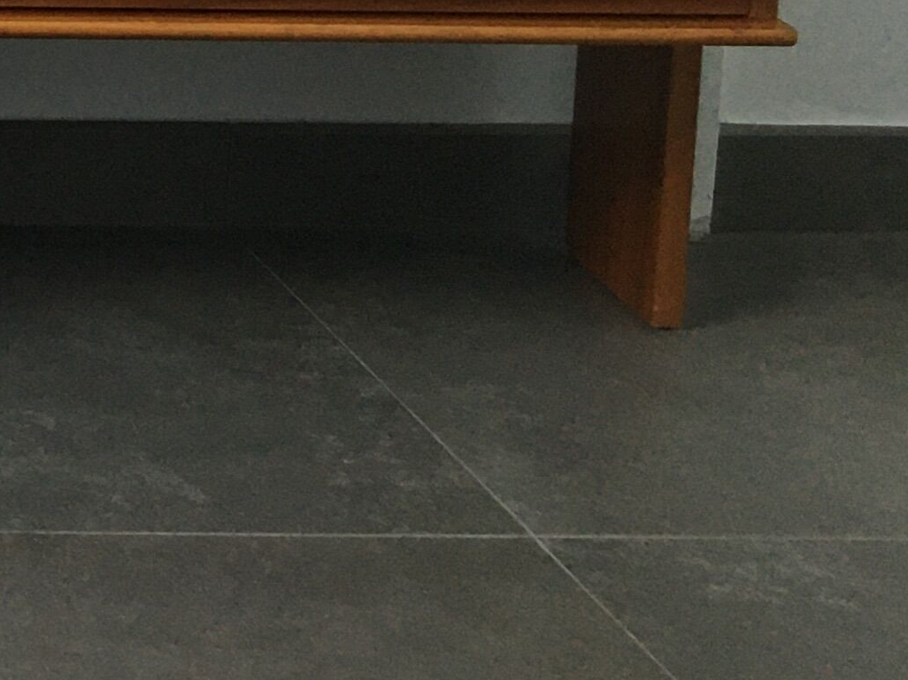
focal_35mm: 114
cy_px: -319
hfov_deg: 14.6
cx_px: -851
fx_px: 2990
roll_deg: -0.8
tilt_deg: -10.4
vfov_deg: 12.4
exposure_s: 1/33
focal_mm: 4.15
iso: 125
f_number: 2.2
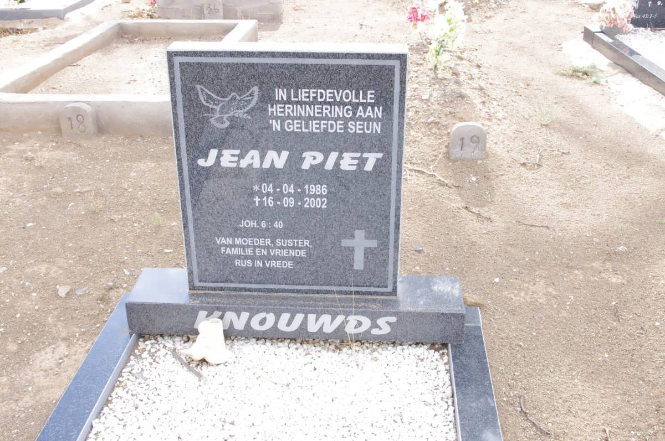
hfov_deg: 46.4
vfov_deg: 31.8
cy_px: 220
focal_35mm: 42
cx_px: 332
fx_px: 775
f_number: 11
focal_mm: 28.13
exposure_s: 1/125
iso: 800
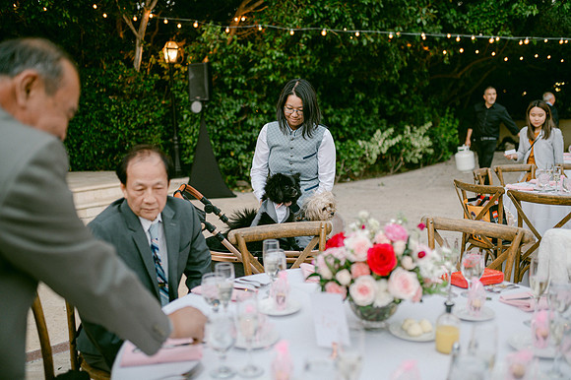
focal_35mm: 35
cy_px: 190
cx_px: 286
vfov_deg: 37.8
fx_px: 555
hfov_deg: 54.5
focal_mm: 35
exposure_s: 1/320
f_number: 1.8
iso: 800
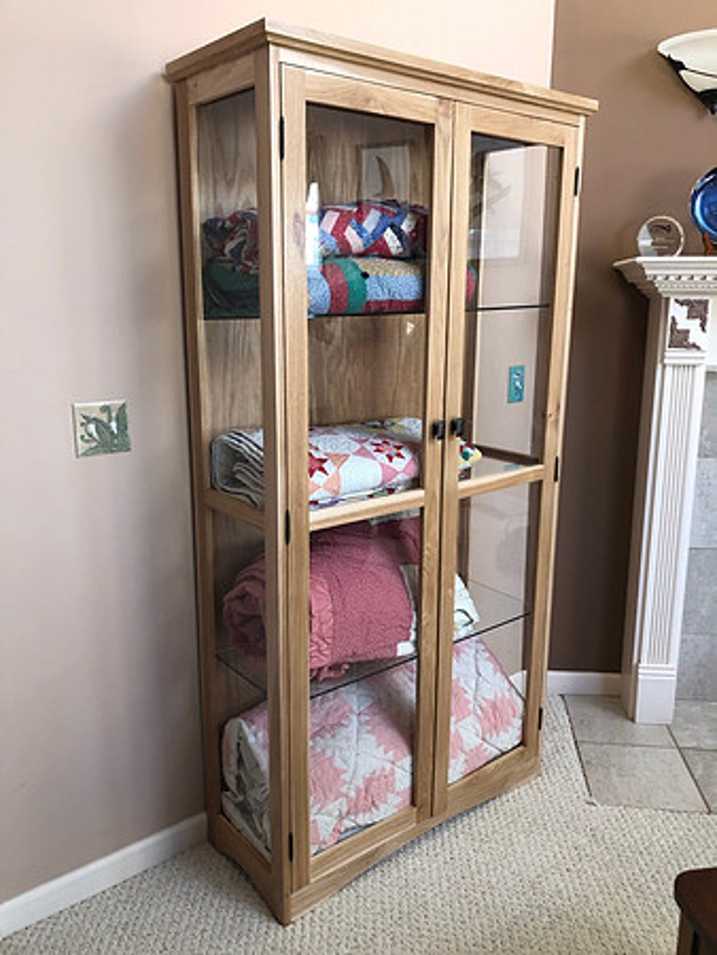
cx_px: 358
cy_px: 478
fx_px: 773
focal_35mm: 28
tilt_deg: -12.5
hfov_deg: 49.8
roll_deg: -0.1
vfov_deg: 63.4
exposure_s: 1/24
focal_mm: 3.99
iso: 40
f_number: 1.8
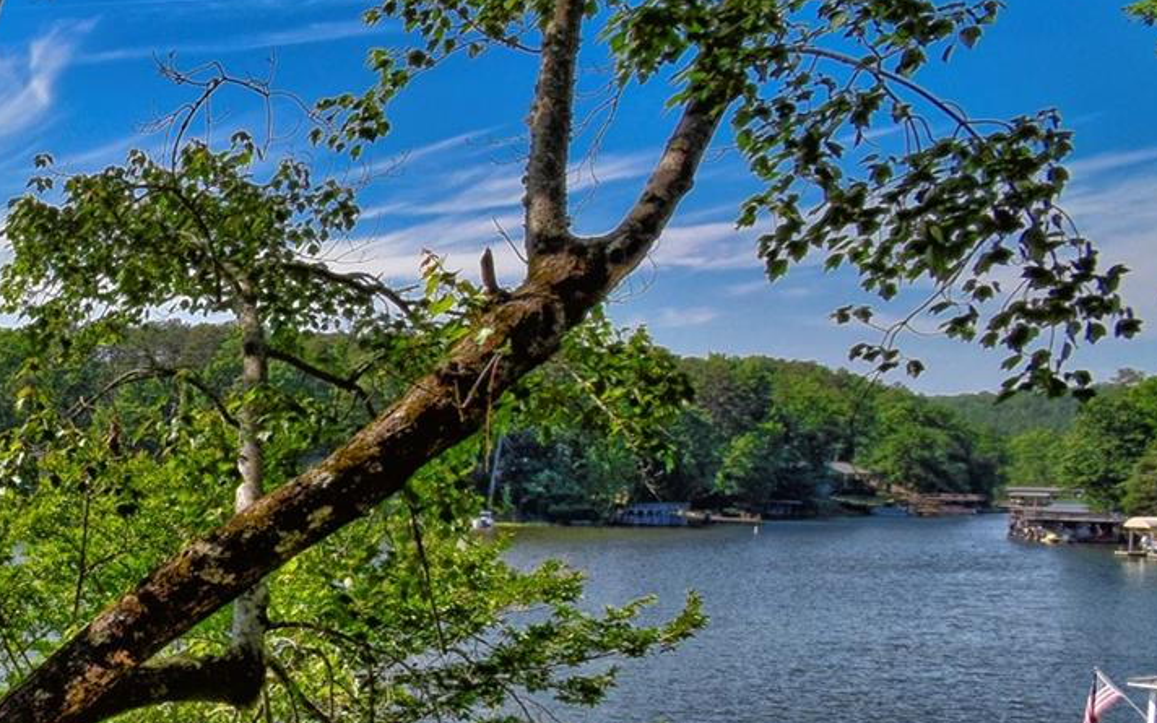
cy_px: 543
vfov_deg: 28.8
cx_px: -458
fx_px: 1387
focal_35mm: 44
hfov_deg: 31.1
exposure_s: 1/500
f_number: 11
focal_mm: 10
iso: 400
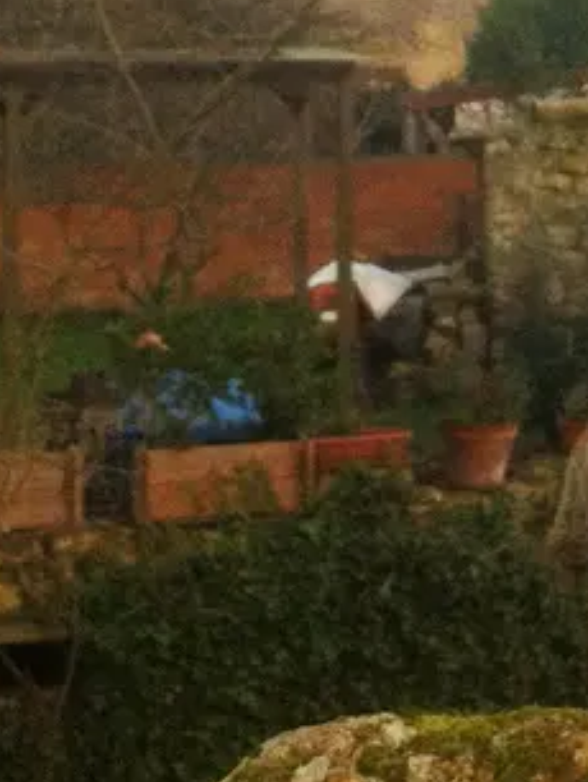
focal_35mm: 146
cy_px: -118
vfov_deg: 13.2
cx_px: 1127
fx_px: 3302
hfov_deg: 9.6
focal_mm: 3.85
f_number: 2.8
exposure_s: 1/180
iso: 80
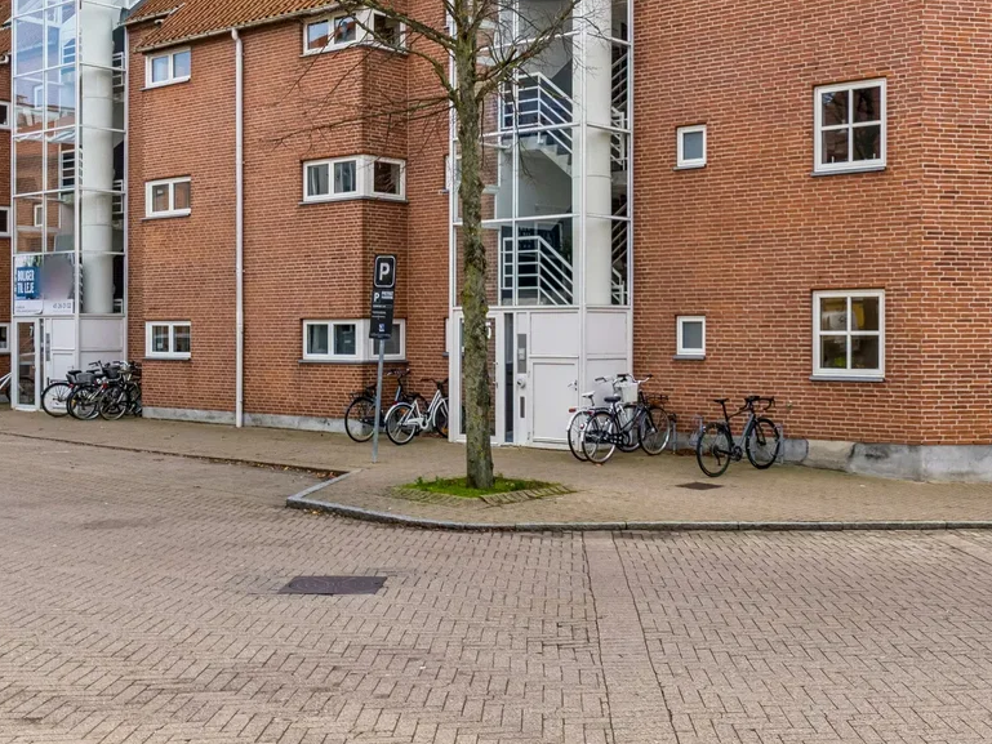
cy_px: 181
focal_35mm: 42
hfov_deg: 42.5
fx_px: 1204
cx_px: 814
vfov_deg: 33.6
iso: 200
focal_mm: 14
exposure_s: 1/125
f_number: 8
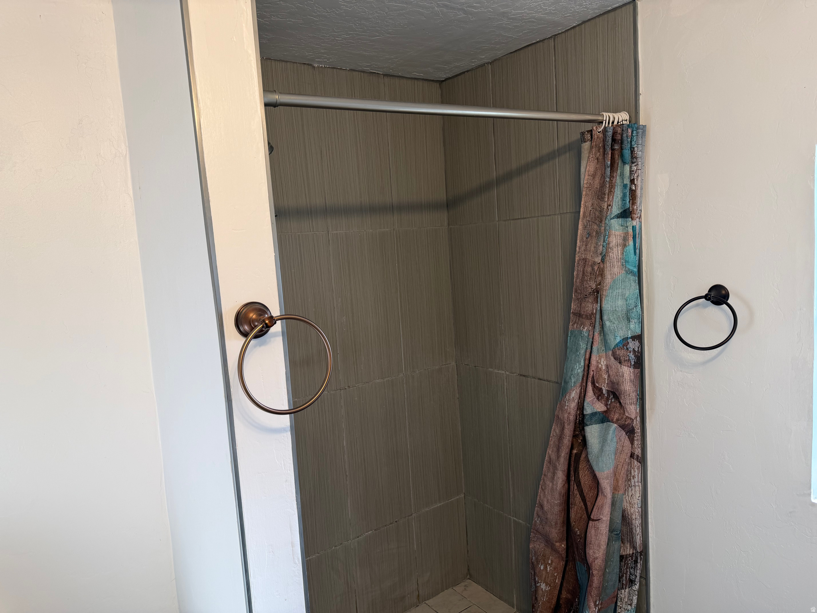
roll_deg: +4.3
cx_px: 408
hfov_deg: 71.6
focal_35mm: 24
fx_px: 566
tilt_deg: -6.4
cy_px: 306
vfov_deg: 56.8
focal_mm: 6.76
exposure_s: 1/120
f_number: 1.78
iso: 64
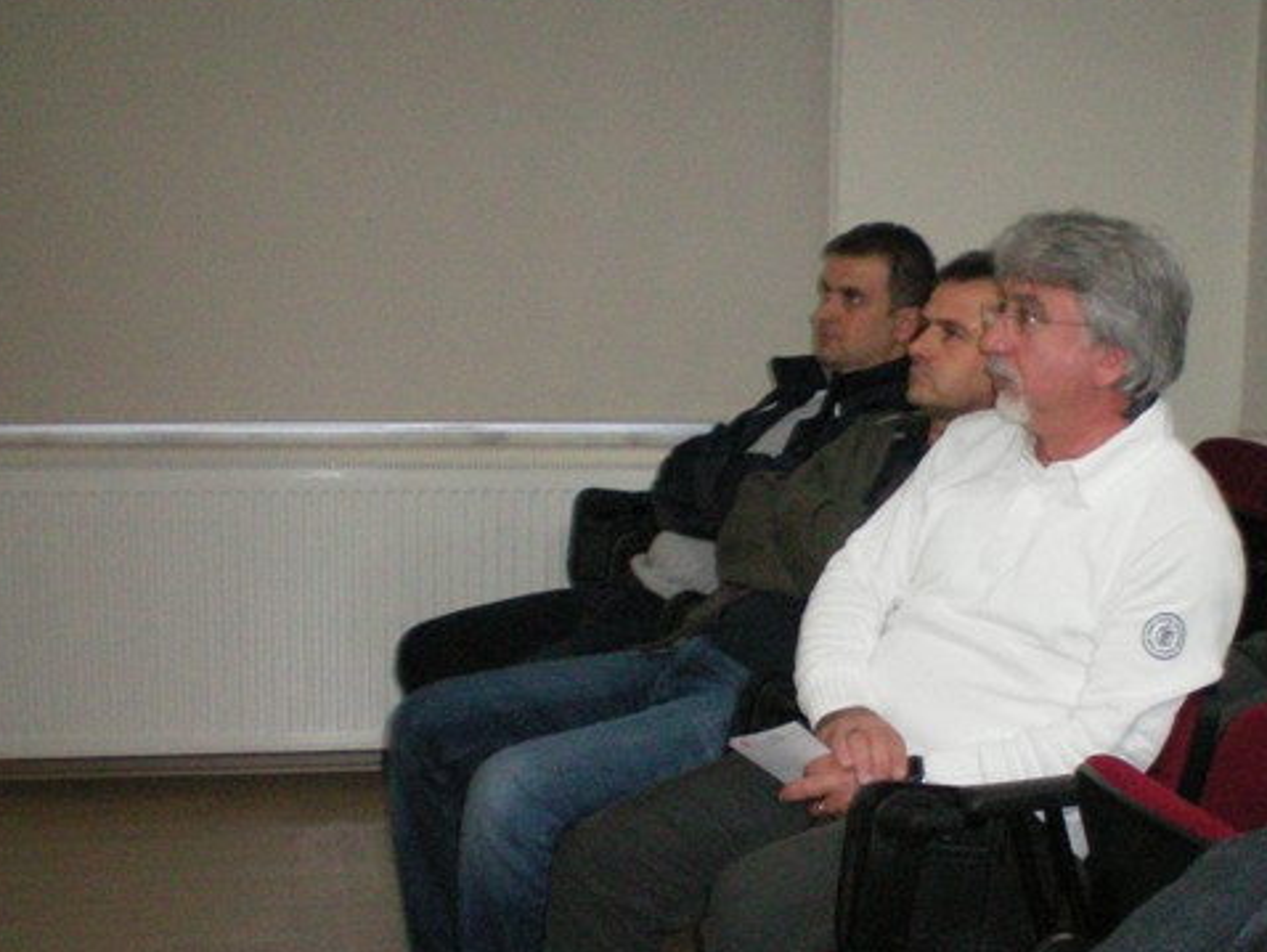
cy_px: 597
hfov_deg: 31.0
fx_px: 2234
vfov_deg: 24.0
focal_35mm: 61
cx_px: 975
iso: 400
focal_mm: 6.3
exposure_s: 1/60
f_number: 3.1
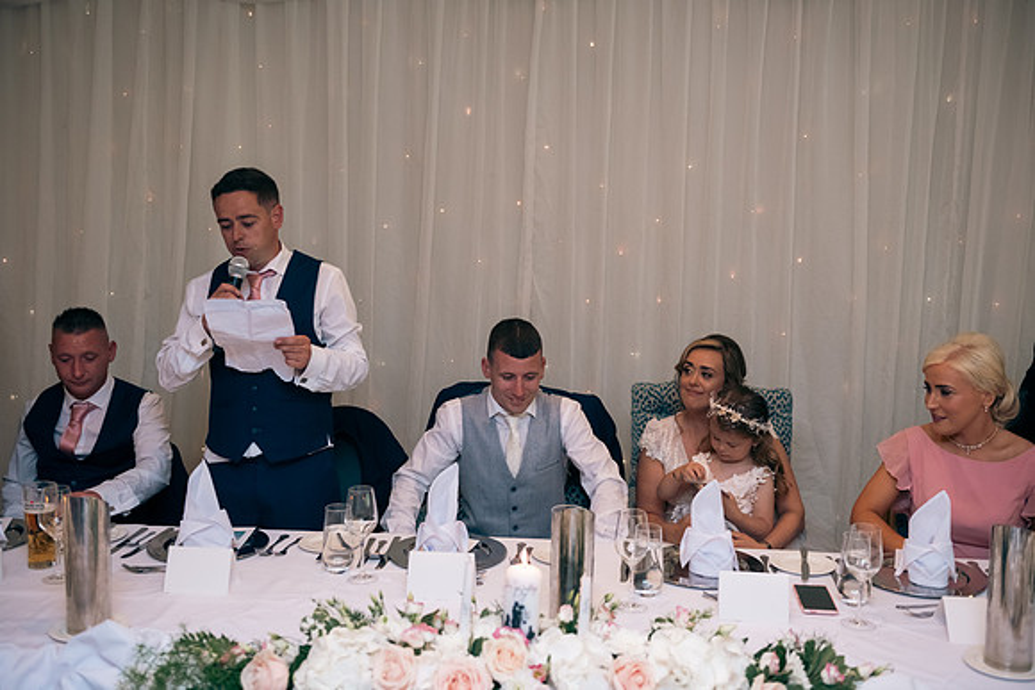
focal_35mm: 40
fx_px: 1150
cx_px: 518
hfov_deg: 48.4
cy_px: 345
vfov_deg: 33.4
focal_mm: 40
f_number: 3.5
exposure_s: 1/160
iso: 640
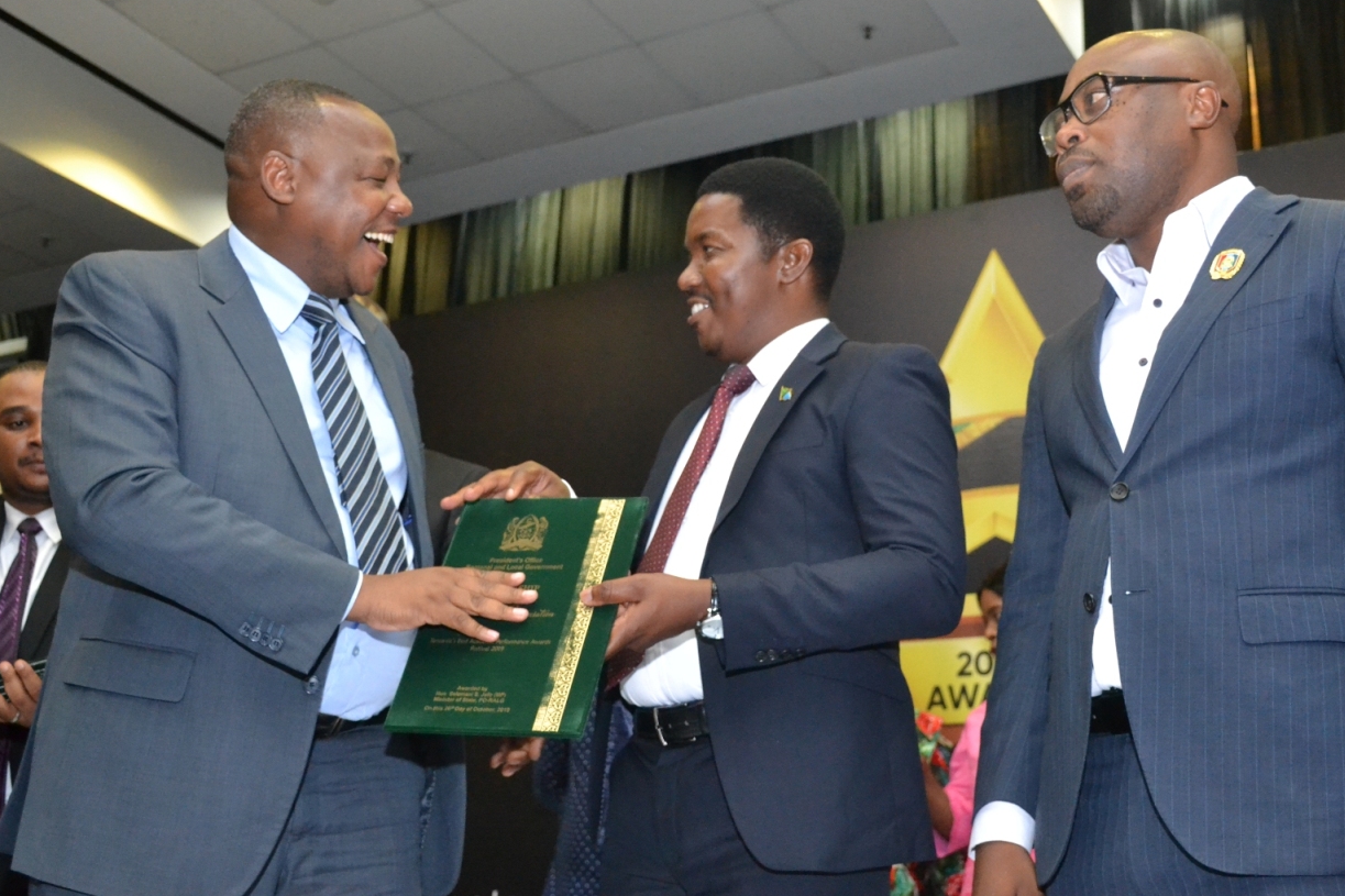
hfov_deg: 41.9
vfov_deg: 28.6
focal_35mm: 47
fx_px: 1756
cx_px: 709
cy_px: 493
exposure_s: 1/100
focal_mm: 26
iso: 3200
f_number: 4
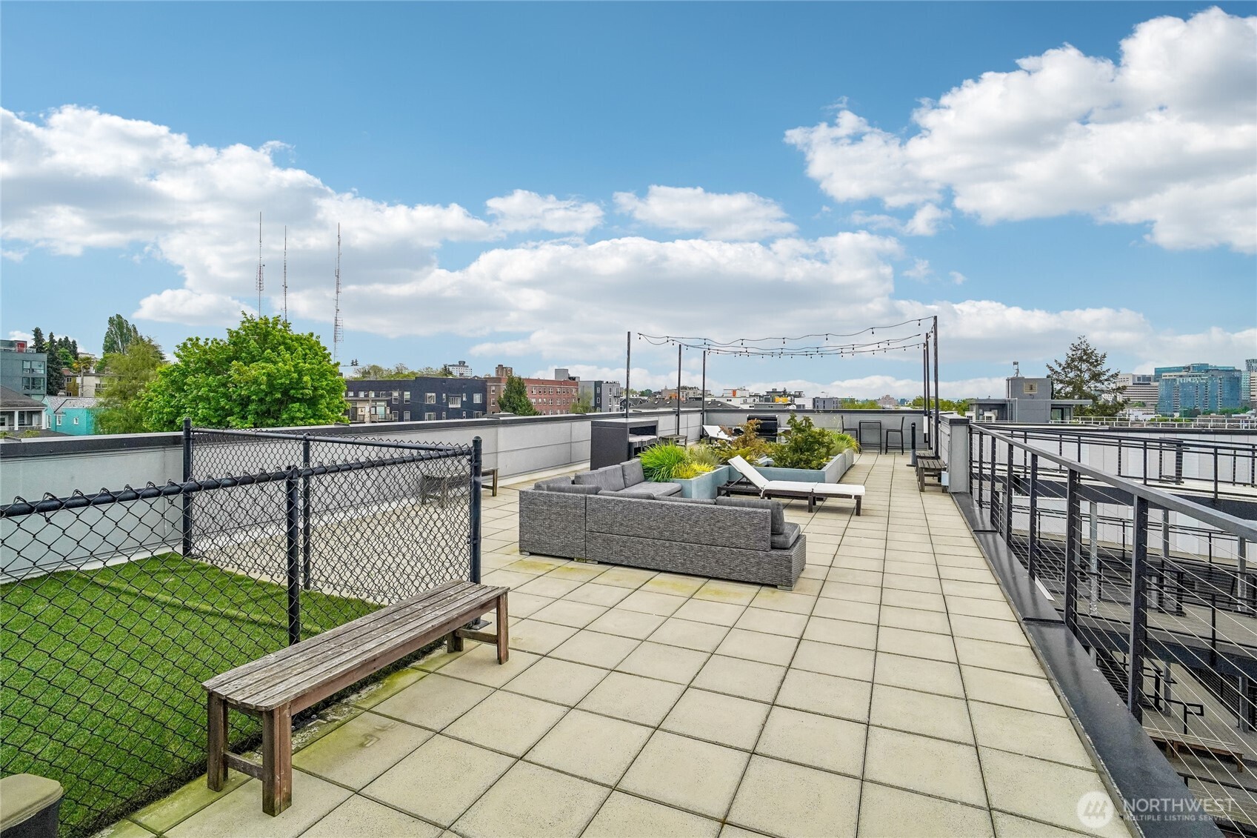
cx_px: 628
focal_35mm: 16
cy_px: 419
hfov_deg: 96.7
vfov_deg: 73.7
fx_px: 559
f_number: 8
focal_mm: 16
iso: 1600
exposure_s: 1/1600
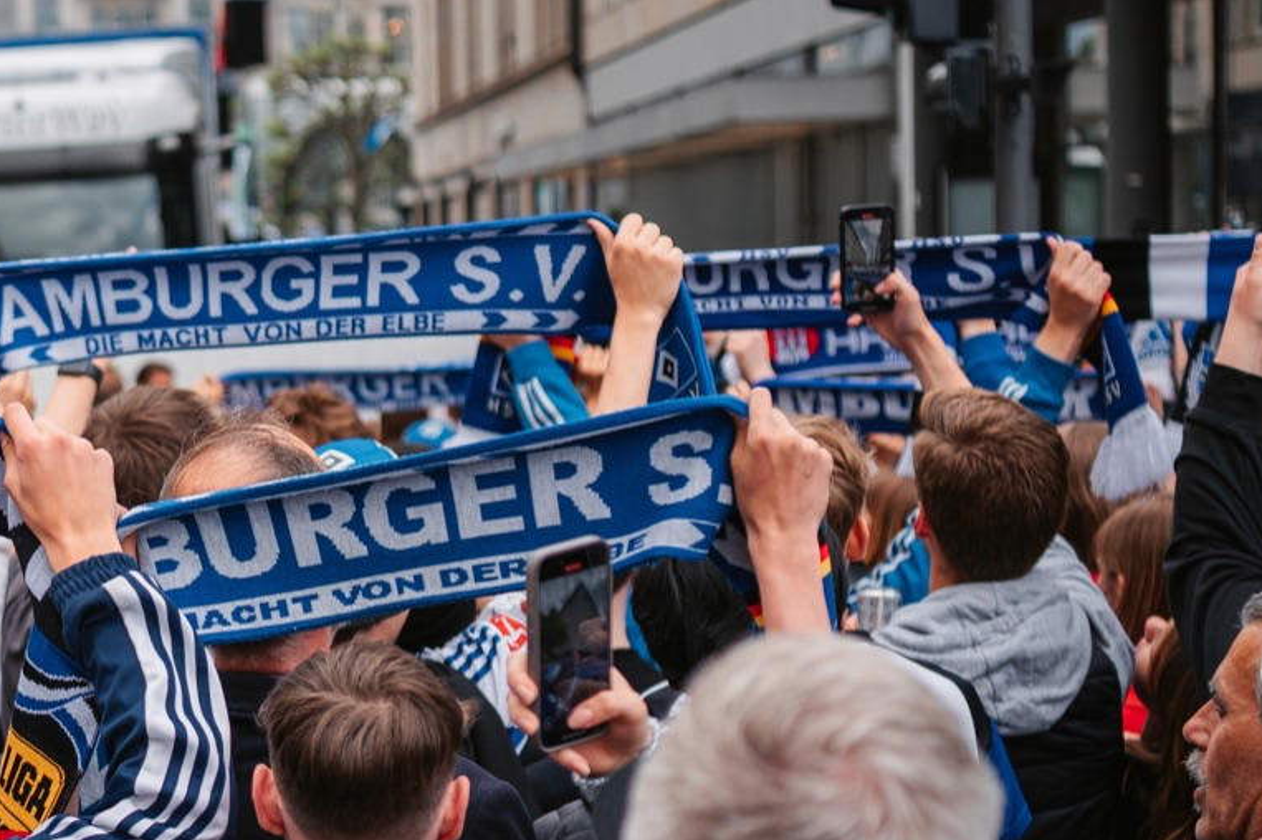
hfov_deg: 20.7
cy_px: 490
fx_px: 3294
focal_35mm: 94
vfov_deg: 14.5
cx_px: -114
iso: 100
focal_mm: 35
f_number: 2
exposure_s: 1/640
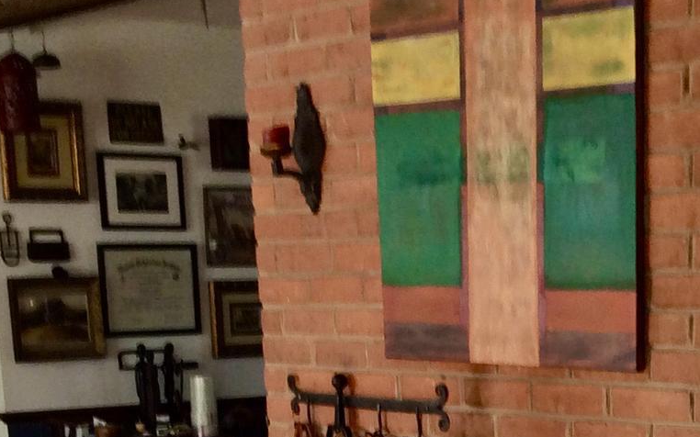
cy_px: 624
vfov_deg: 13.6
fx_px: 1736
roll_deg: -0.4
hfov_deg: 22.4
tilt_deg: -14.9
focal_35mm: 91
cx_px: 577
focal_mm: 3.3
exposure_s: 1/30
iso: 40
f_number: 2.4
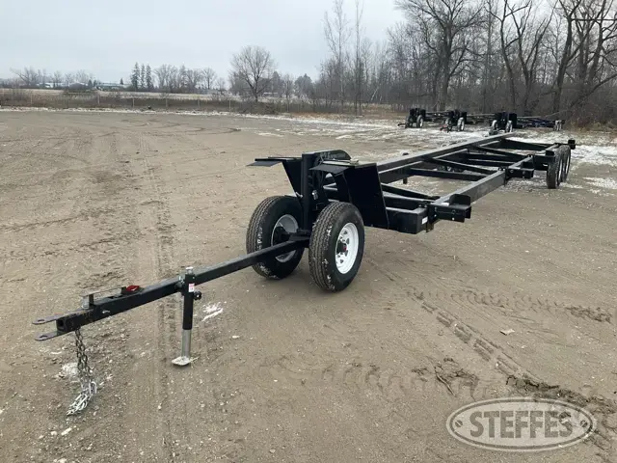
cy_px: 232
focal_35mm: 29
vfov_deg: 48.2
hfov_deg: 61.7
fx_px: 517
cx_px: 308
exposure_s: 1/125
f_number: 1.8
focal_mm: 3
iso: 16
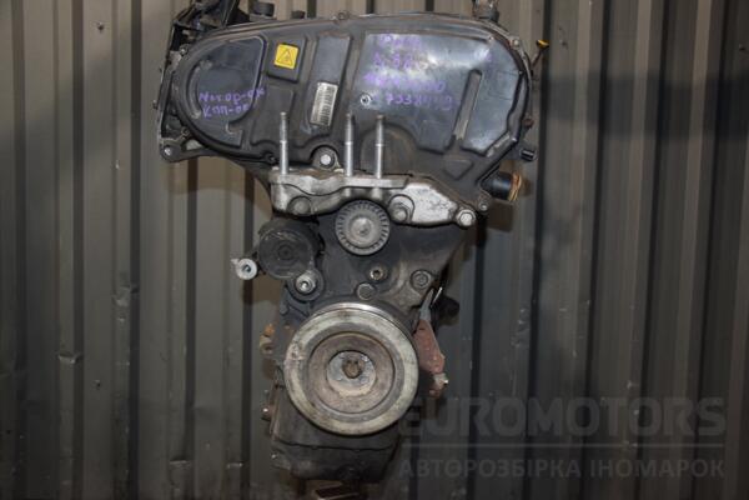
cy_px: 250
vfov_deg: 36.9
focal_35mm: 36
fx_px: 749
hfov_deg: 53.1
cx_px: 374
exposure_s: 1/60
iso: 800
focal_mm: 24
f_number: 5
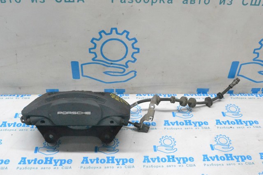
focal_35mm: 39
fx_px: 285
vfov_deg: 34.2
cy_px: 88
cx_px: 132
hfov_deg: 49.6
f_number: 10
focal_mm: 26
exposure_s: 1/160
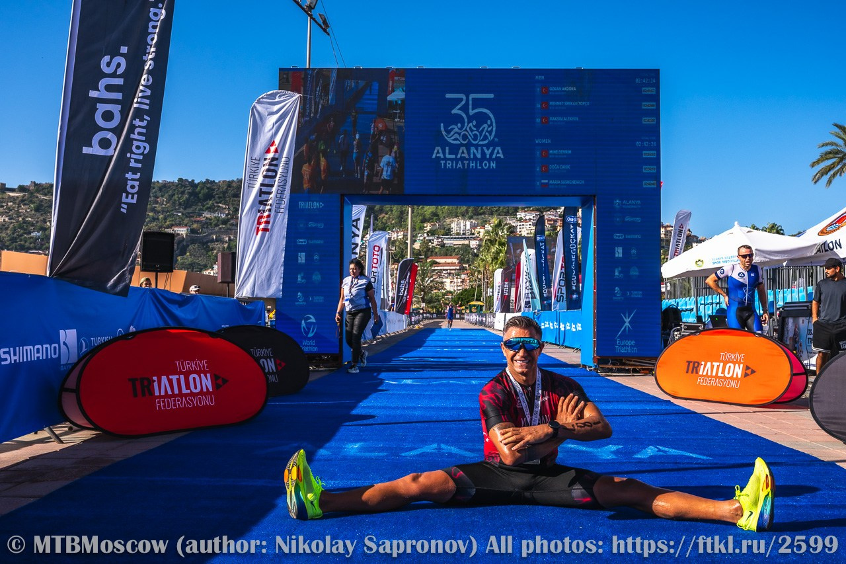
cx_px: 423
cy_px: 282
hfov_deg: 59.5
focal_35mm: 32
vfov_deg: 41.7
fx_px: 740
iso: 200
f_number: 9
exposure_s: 1/800
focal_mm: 31.5
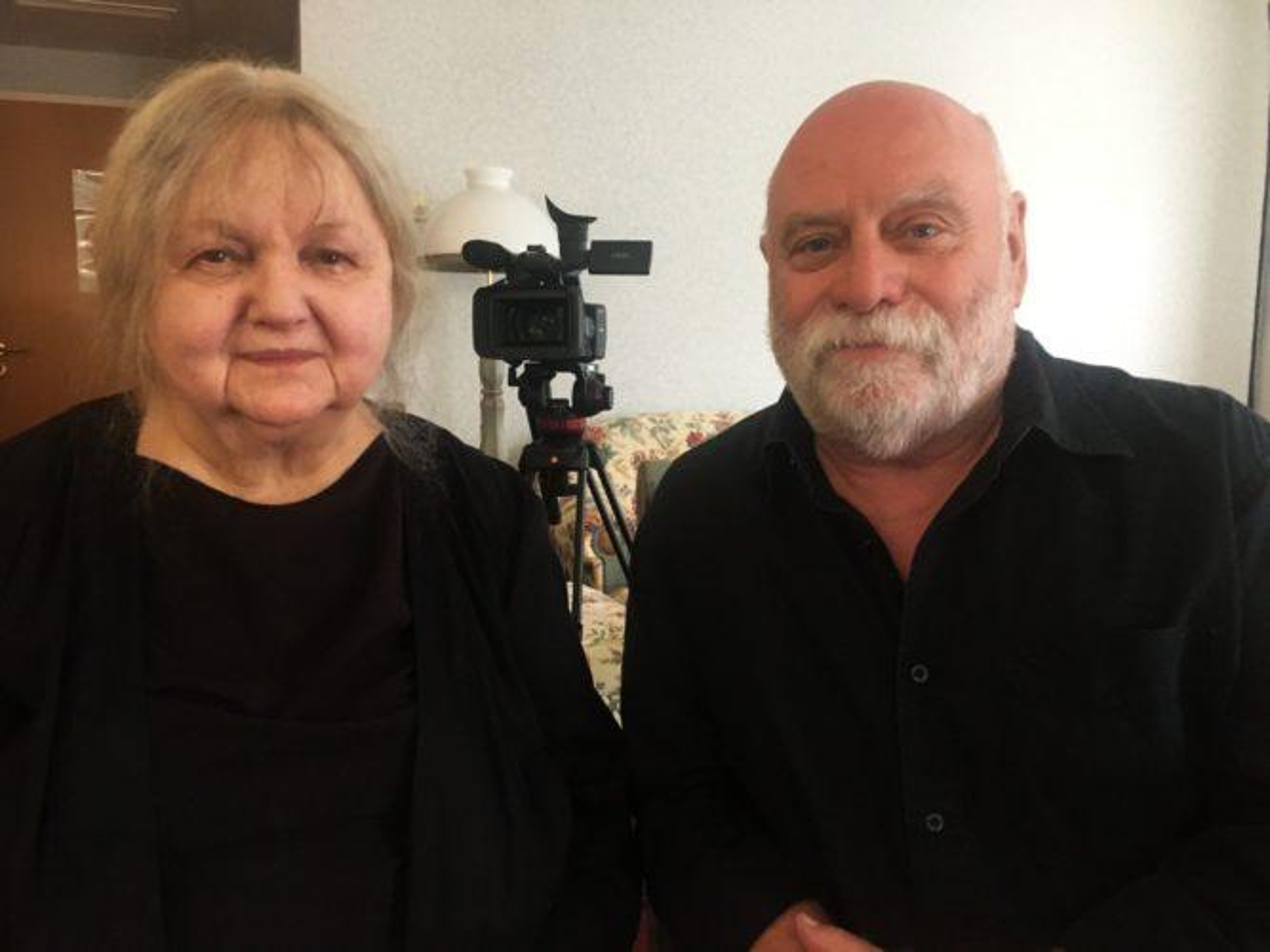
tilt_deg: -6.5
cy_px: 476
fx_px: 1064
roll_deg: +0.3
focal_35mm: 29
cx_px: 635
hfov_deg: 61.7
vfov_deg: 48.2
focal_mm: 4.15
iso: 200
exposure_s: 1/25
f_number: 2.2
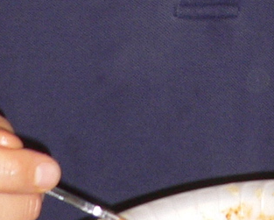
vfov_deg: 8.0
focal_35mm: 186
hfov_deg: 10.4
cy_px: -202
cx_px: 195
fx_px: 1510
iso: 100
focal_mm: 5.8
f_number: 2.8
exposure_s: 1/60
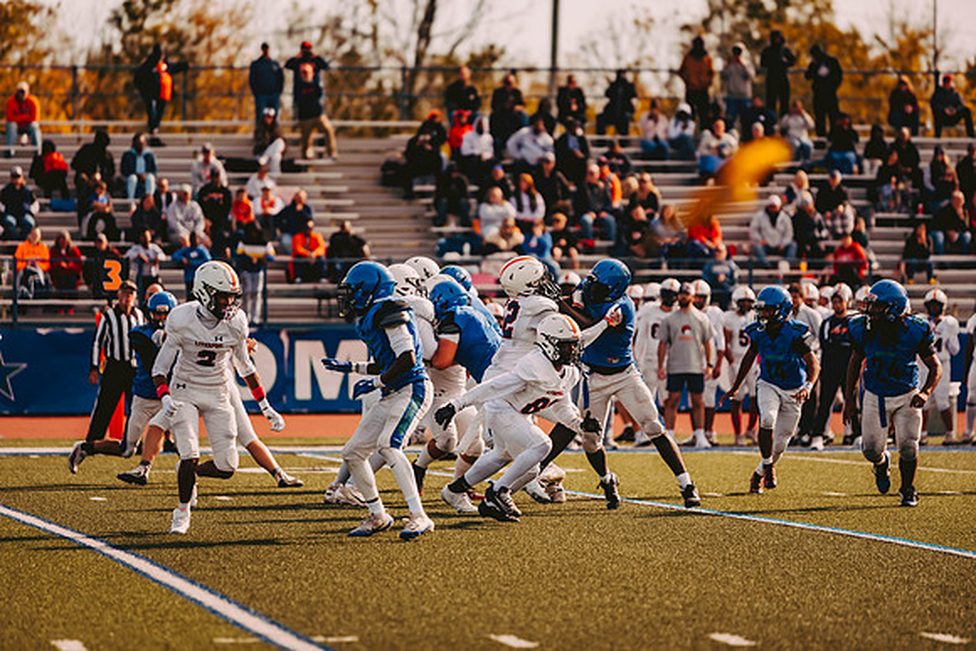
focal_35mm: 200
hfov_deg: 10.3
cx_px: 488
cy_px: 326
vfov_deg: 6.9
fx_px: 5423
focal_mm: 200
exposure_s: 1/2000
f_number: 2.8
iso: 160
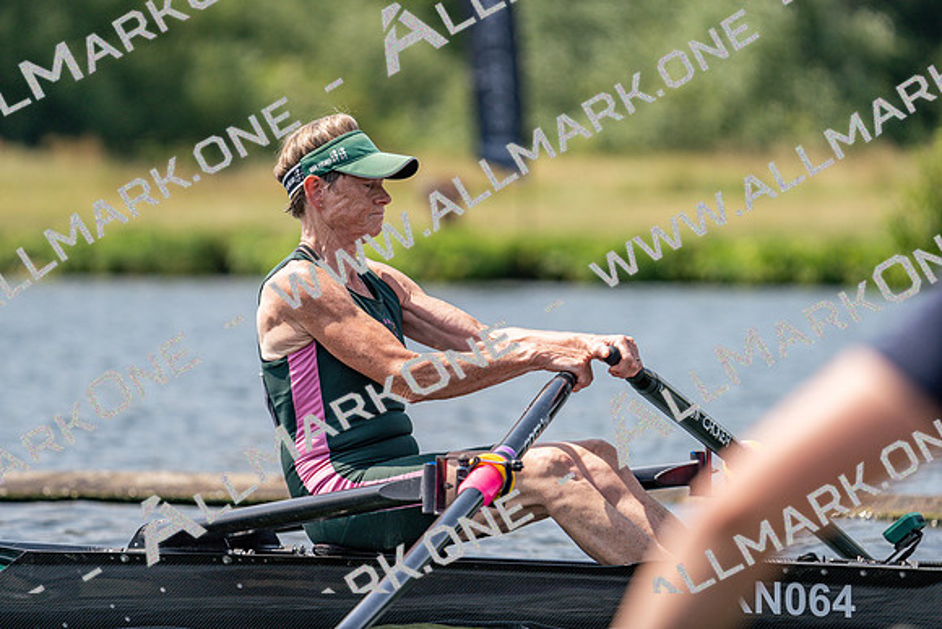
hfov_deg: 5.5
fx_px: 9841
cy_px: 314
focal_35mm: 376
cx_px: 471
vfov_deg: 3.7
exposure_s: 1/1600
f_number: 6.3
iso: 250
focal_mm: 376
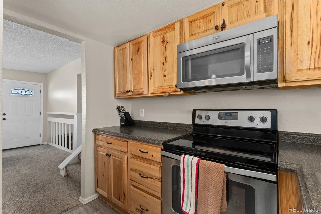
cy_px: 107
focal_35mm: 17
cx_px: 160
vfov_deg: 70.4
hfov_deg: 93.3
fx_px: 152
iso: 800
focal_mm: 17
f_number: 8
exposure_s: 1/5
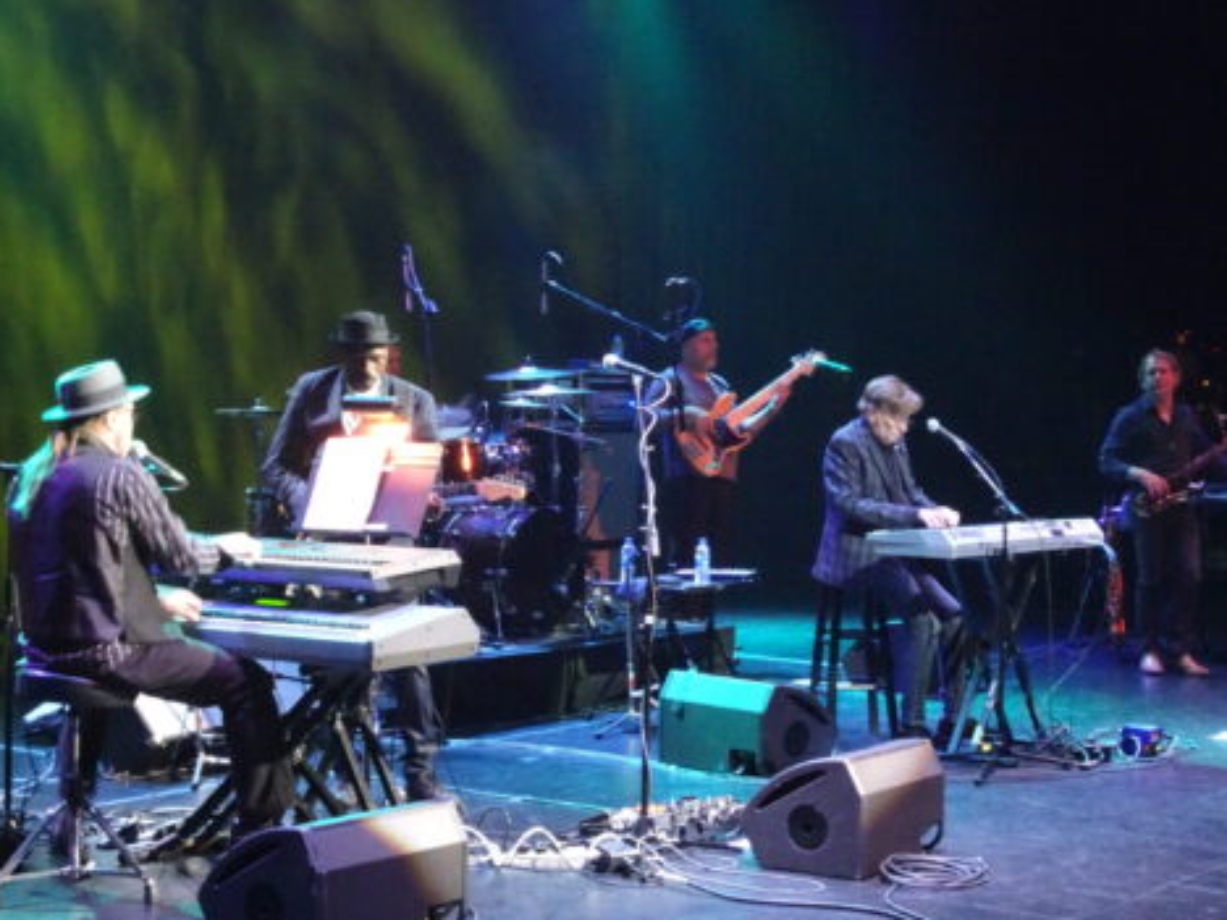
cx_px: 726
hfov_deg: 28.9
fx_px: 2375
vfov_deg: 21.9
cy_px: 482
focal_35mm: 67
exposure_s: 1/10
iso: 1600
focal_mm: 9.52
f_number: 4.5
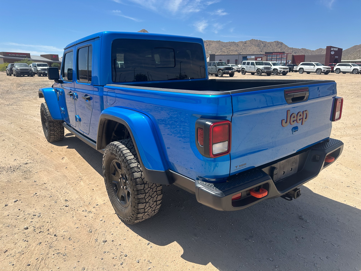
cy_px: 136
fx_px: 250
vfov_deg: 56.8
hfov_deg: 71.6
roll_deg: +0.5
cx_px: 180
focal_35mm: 24
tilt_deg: -12.9
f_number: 1.78
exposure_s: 1/3597
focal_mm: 6.86
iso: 80
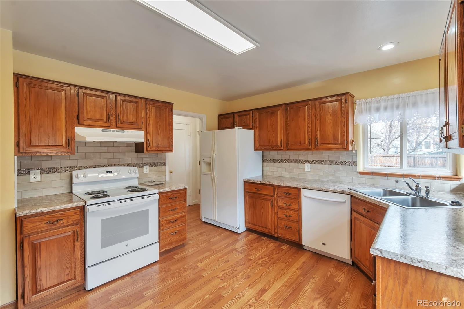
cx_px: 232
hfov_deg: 100.4
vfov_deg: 77.3
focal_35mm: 15
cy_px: 154
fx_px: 193
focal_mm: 10
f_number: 9
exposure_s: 1/15
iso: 125
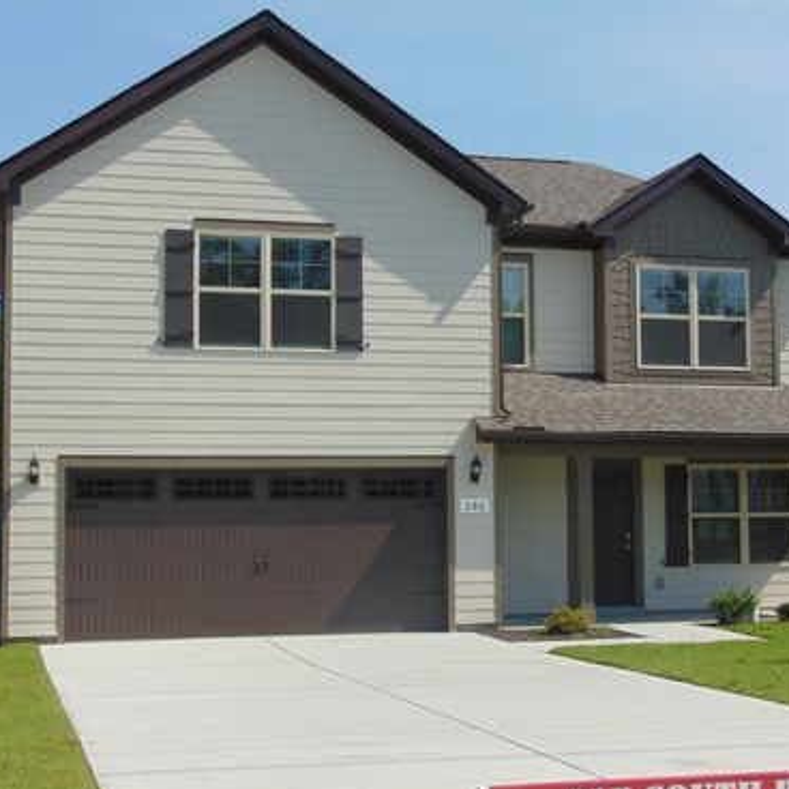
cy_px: 400
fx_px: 1547
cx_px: 446
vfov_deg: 28.6
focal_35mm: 60
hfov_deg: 28.6
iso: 80
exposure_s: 1/200
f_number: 9
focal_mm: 9
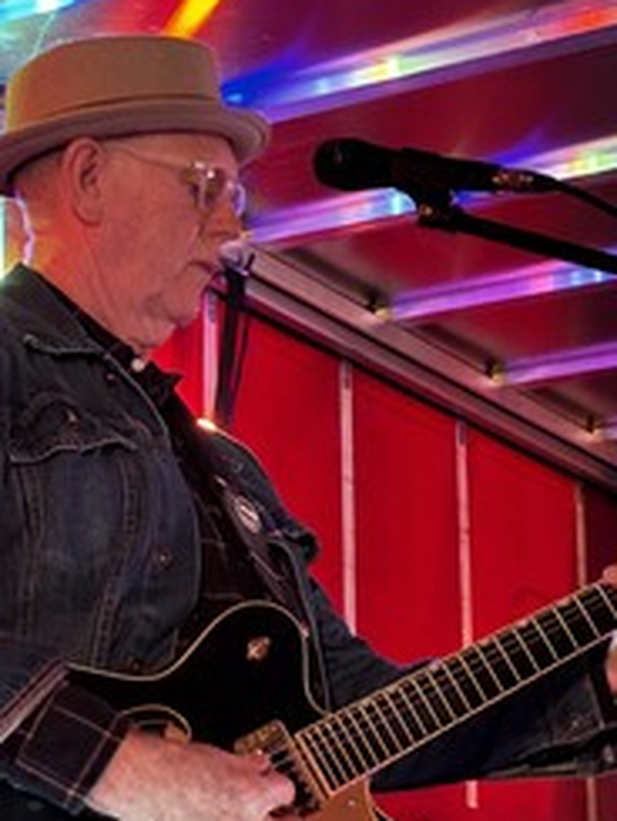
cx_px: 280
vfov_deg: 18.5
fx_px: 2517
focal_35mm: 106
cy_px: 469
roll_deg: +0.6
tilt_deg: +14.6
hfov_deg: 14.0
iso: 250
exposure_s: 1/33
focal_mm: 5.96
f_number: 1.6
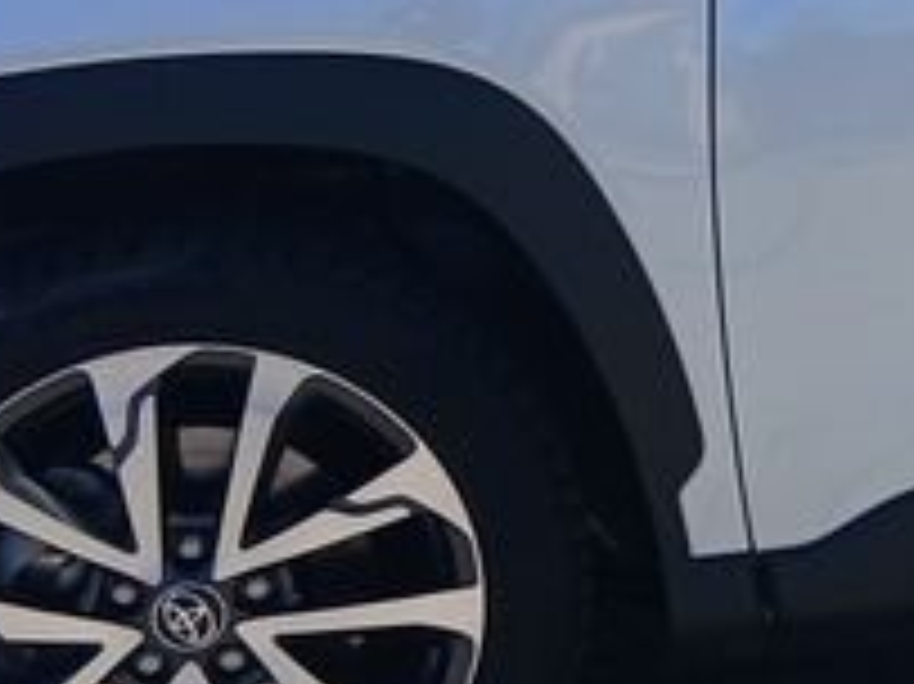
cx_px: 1373
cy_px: 36
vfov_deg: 11.2
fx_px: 3457
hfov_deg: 14.1
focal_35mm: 131
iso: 20
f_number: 1.8
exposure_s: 1/381
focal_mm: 3.98
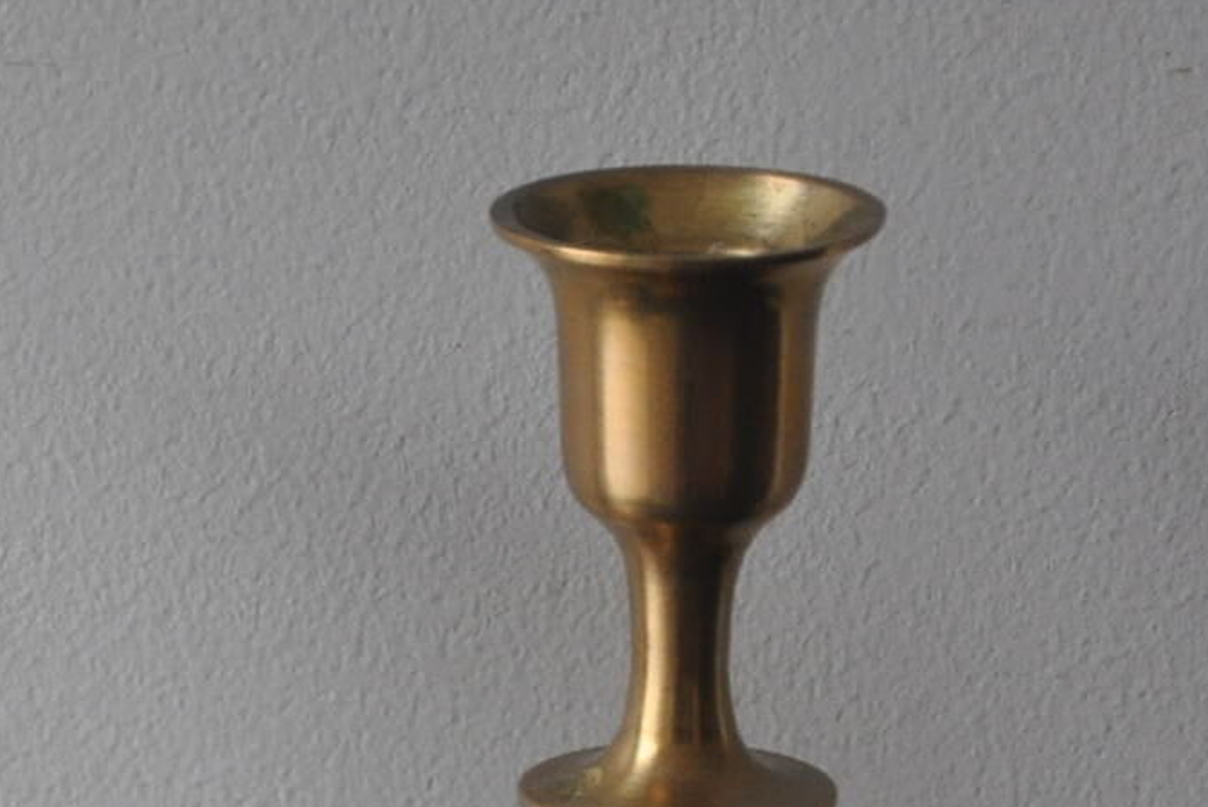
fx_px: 8929
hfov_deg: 7.7
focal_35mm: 266
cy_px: 1075
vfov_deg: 5.1
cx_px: 137
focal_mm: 62
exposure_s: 1/125
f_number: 5.3
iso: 1100
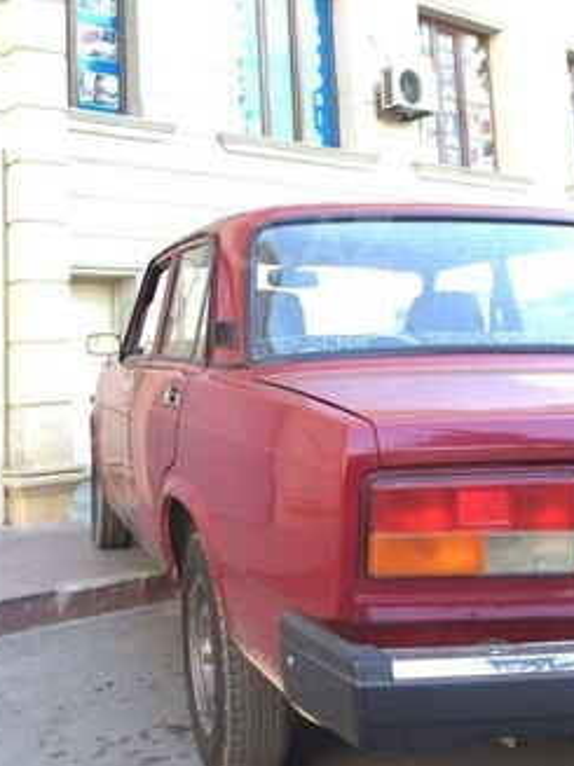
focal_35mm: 44
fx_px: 973
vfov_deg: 42.3
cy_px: 241
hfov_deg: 32.7
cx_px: 213
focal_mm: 4.15
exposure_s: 1/33
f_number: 2.2
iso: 32
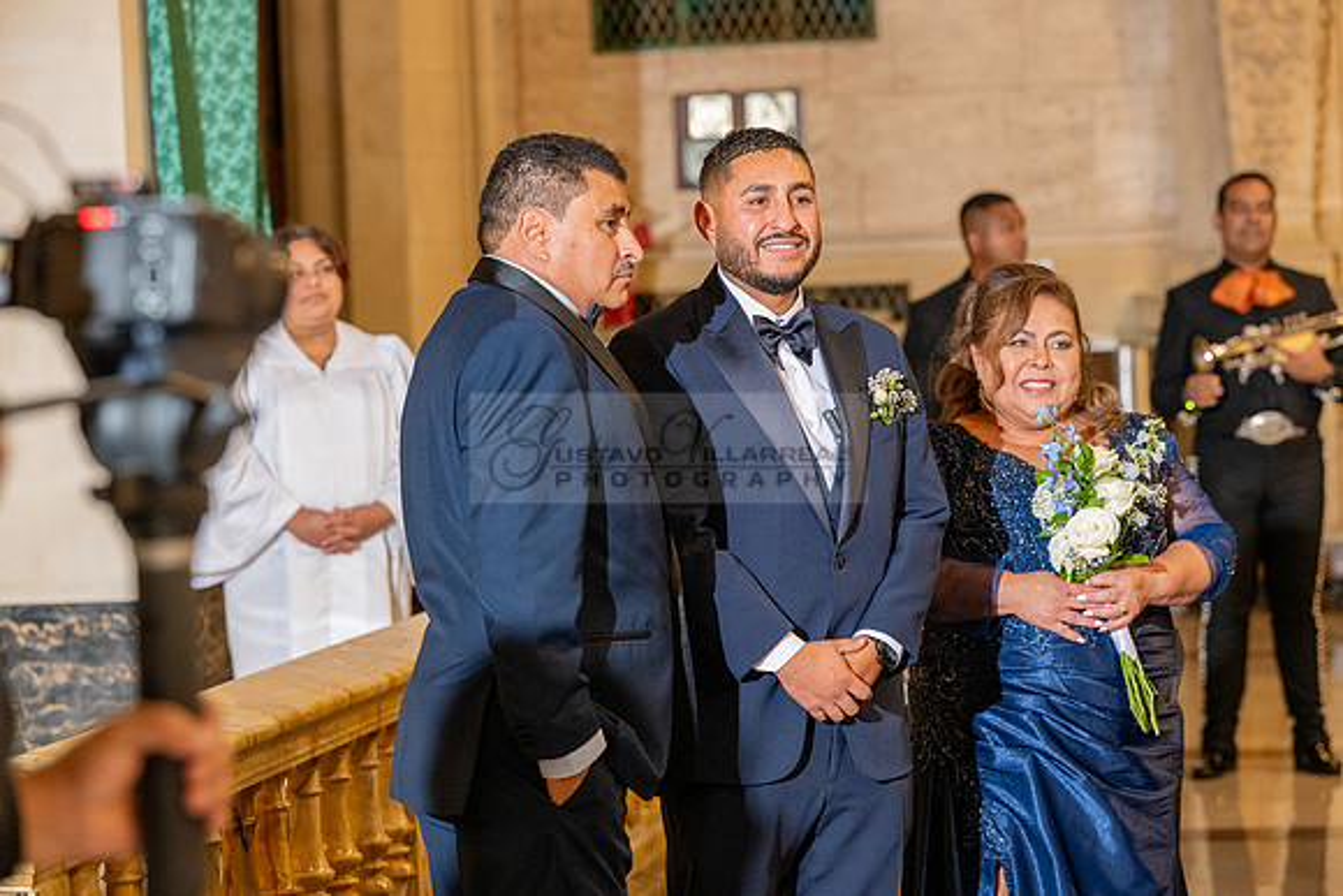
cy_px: 448
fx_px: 4104
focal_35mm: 110
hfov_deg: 18.6
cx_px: 672
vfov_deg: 12.5
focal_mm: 110
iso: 2000
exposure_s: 1/200
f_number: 4.5
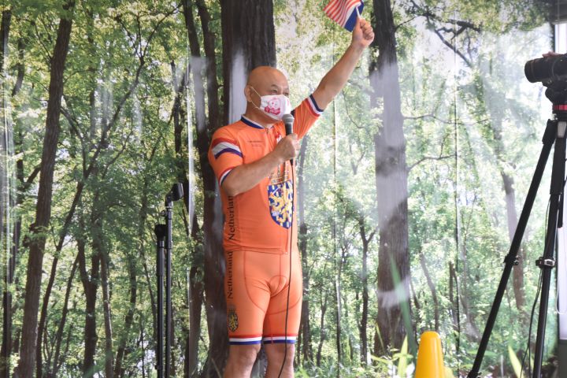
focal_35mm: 82
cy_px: 189
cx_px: 284
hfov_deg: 24.6
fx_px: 1299
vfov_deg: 16.6
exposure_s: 1/125
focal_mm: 55
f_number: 6.3
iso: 1250
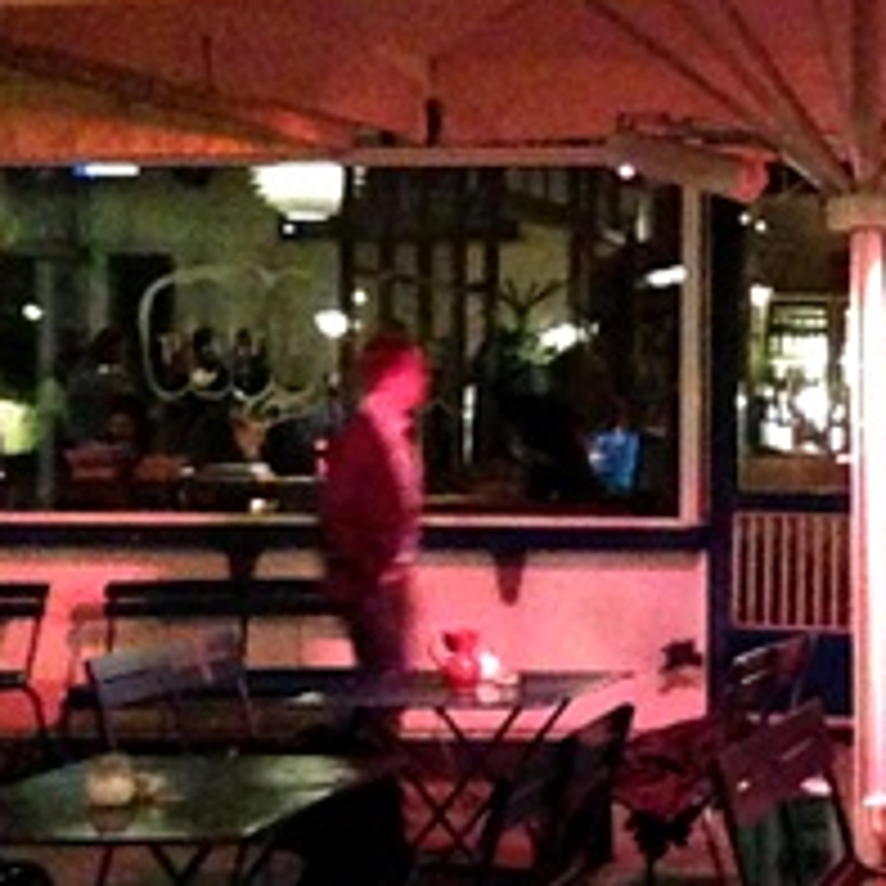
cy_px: 396
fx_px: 2751
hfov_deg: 17.5
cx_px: 1057
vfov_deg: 18.3
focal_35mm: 95
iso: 1600
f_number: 2.4
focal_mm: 4.13
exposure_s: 1/15
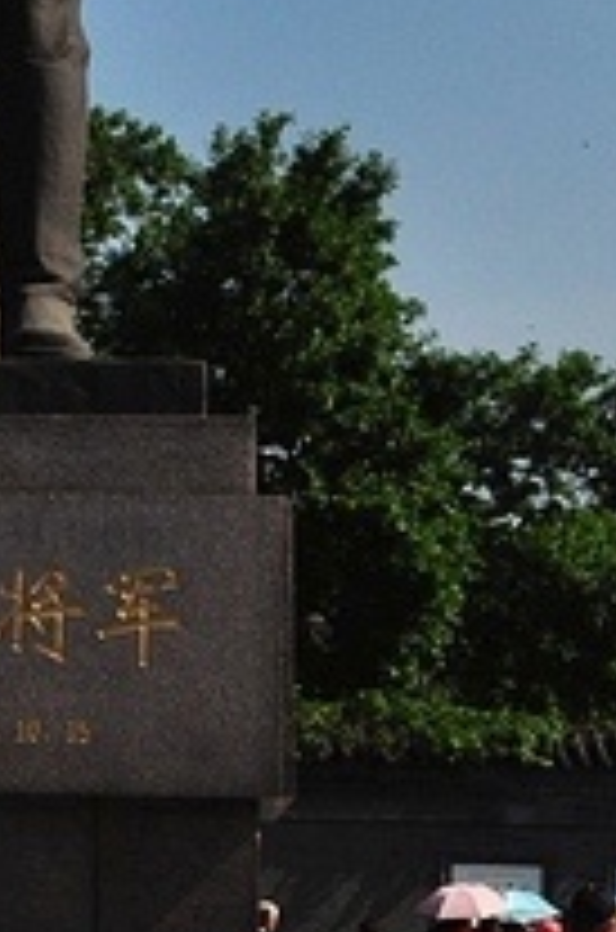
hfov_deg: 10.5
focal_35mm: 127
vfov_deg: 16.1
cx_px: -243
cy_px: 261
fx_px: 3268
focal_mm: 25
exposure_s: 1/1600
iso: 400
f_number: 13
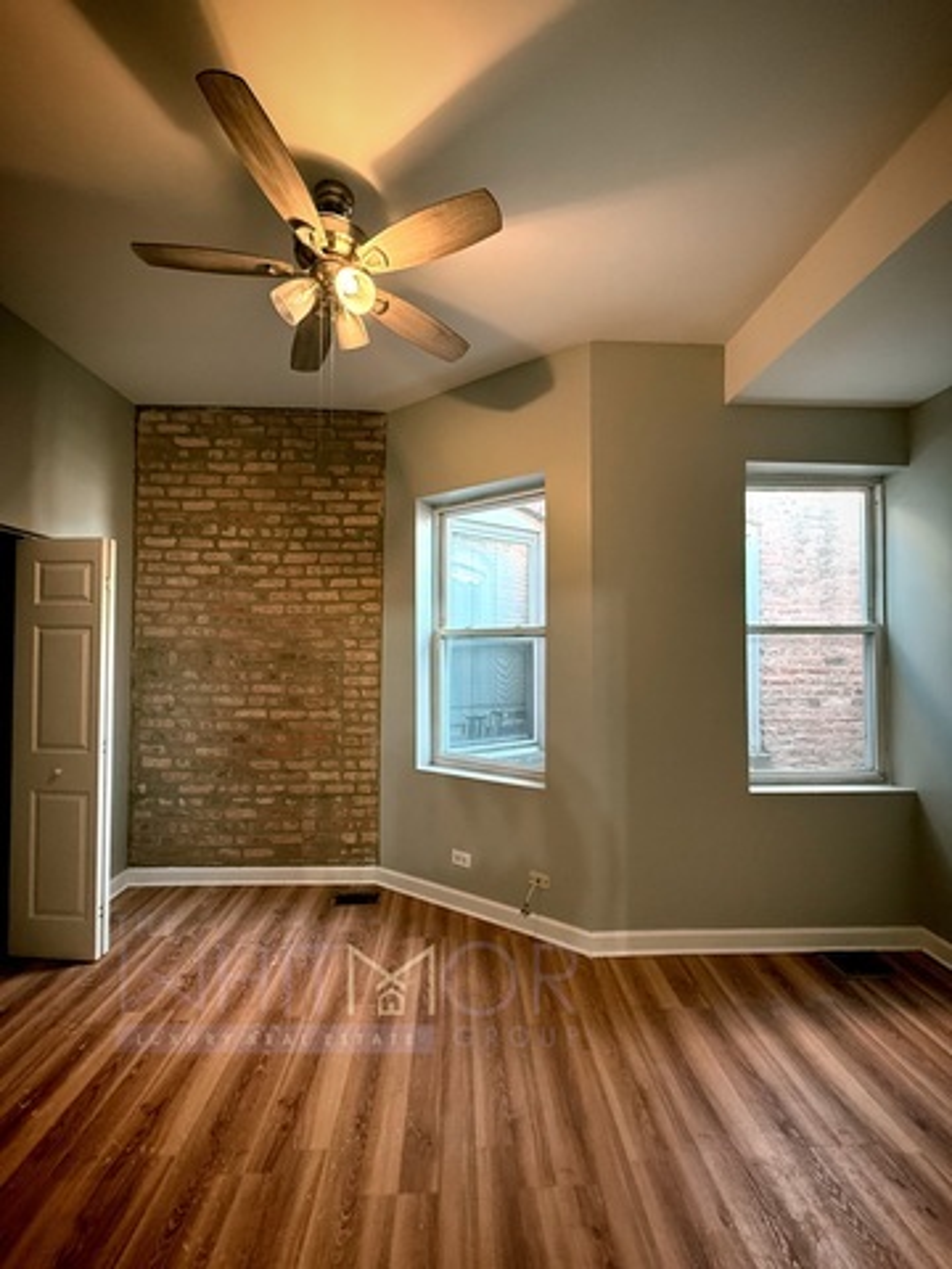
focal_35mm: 14
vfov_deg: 102.1
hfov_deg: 85.7
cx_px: 476
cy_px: 634
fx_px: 513
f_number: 2.2
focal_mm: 2.22
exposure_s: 1/60
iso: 400
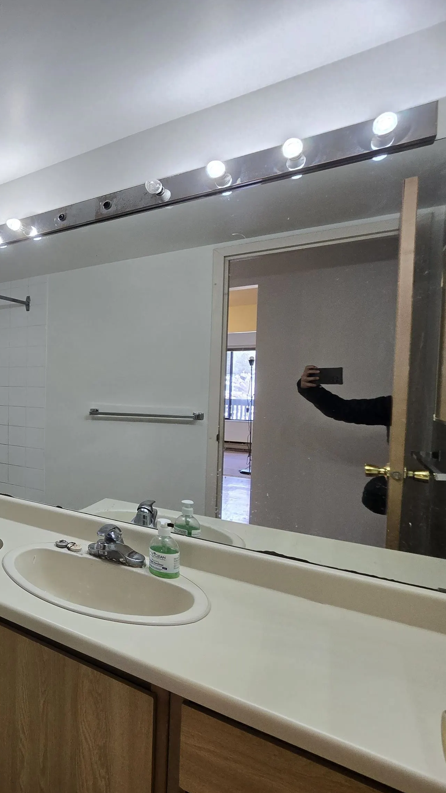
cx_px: -65
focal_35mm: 19
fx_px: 399
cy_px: 398
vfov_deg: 89.6
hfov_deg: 42.7
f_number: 2.2
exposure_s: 1/60
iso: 80
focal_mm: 2.2
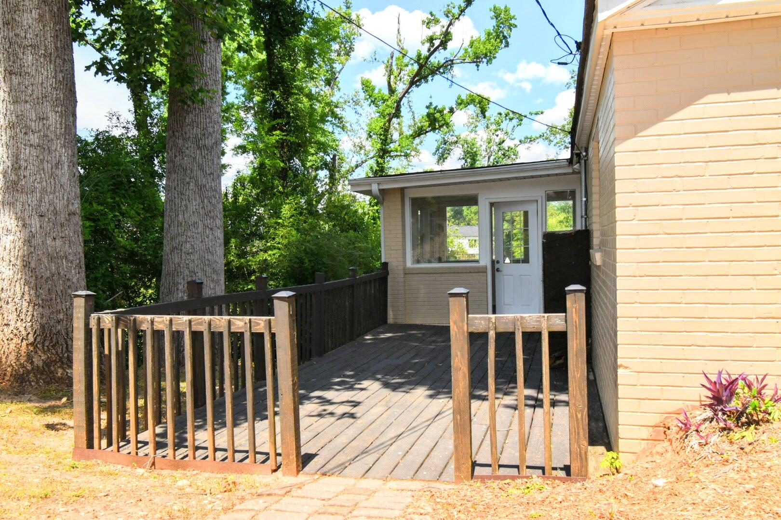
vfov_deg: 43.6
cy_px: 260
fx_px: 651
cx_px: 390
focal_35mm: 30
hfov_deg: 61.9
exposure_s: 1/200
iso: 100
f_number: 8
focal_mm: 20
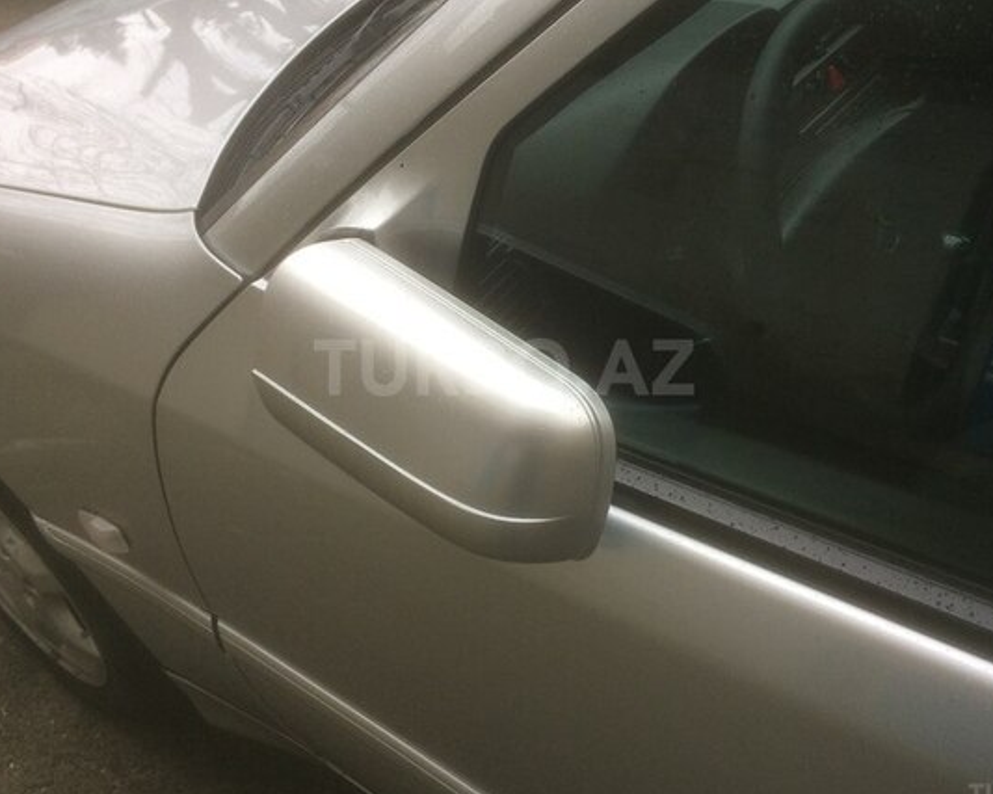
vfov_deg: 42.2
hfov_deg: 51.5
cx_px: 504
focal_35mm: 35
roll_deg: +7.2
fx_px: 1028
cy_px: 367
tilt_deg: -34.0
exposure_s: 1/100
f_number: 2.2
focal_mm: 4.15
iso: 64
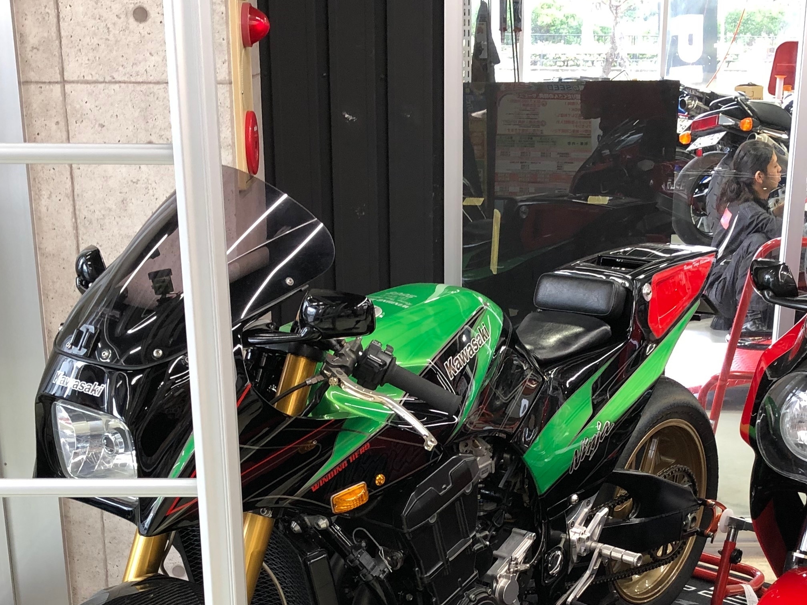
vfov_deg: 25.6
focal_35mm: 56
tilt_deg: -20.3
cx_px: 480
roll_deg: -1.0
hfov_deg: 34.2
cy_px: 501
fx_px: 1306
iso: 40
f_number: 1.8
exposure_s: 1/24
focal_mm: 3.99
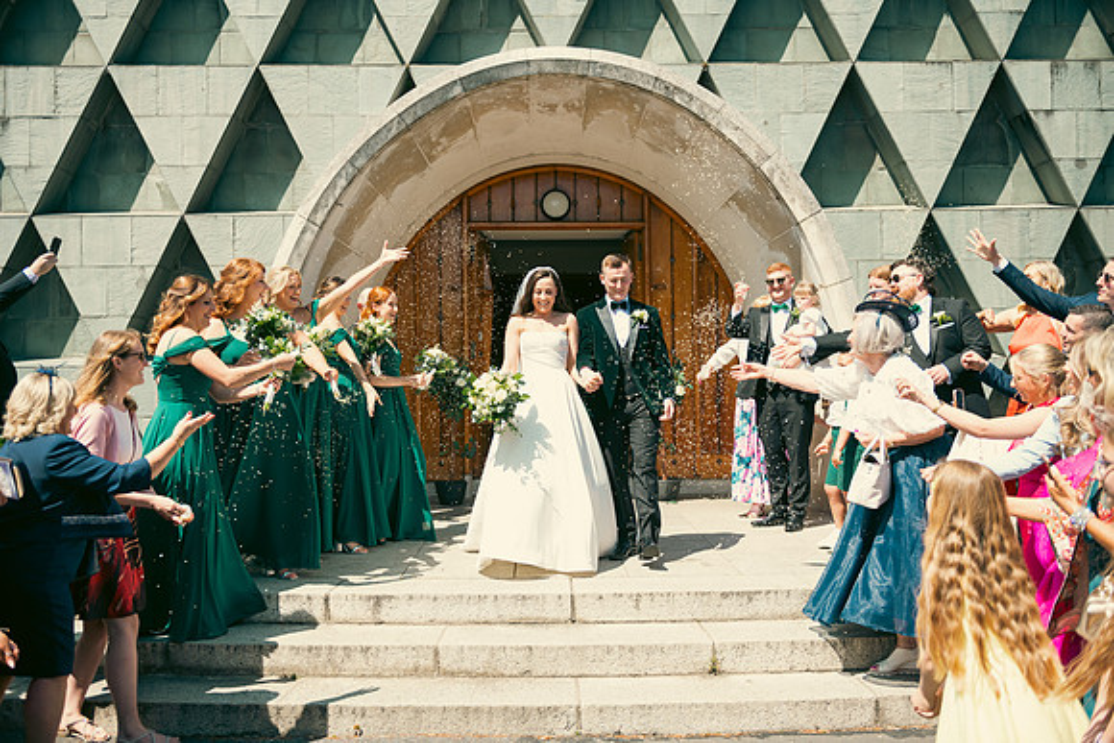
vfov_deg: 41.1
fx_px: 990
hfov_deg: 58.7
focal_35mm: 32
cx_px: 557
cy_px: 372
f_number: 3.5
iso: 100
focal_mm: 32
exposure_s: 1/800
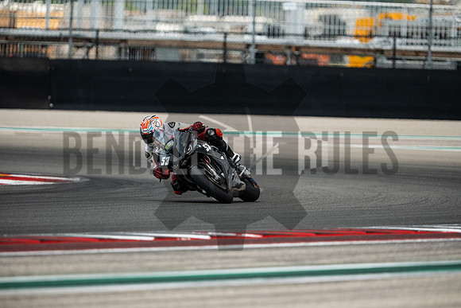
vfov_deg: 3.3
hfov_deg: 4.9
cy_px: 154
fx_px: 5379
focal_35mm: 420
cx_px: 230
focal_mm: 280
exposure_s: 1/2500
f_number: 2.8
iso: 500
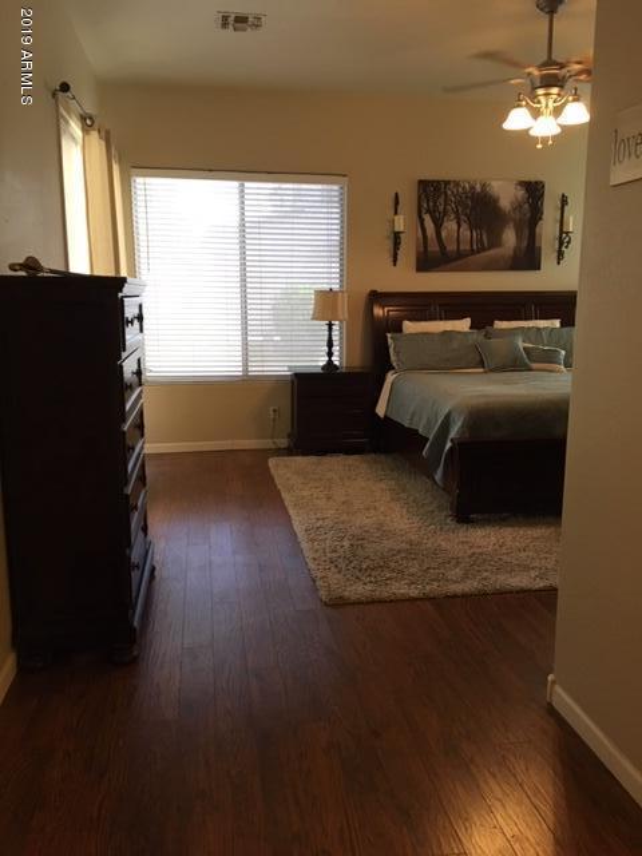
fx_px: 717
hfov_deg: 48.2
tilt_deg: -11.4
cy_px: 428
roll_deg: +0.6
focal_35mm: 29
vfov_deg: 61.7
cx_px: 321
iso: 125
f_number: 2.2
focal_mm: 4.15
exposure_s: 1/30
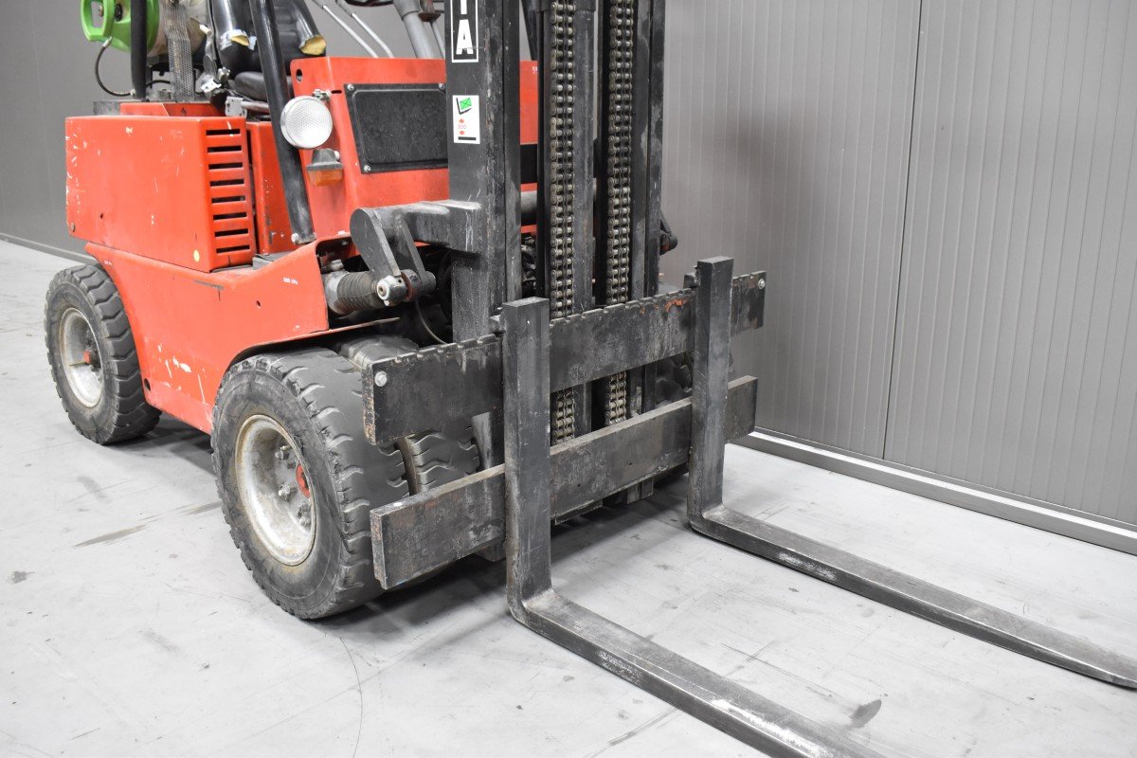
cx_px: 568
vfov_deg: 41.7
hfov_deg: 59.5
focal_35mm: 32
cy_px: 379
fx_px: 995
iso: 1600
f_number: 4.5
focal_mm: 21
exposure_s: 1/30
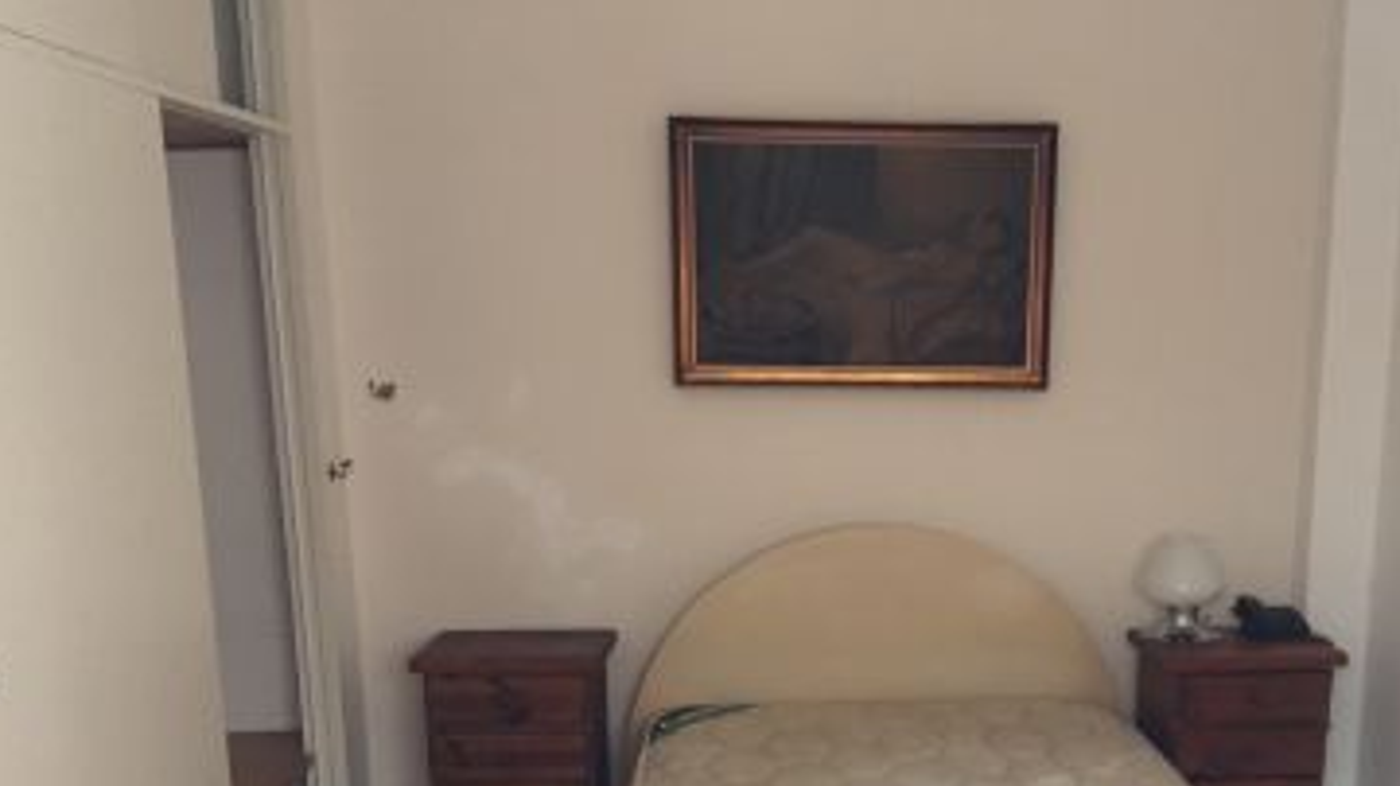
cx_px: 889
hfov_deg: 48.9
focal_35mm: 41
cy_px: 669
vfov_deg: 28.1
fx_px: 1521
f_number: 2.2
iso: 80
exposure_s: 1/33
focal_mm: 4.15
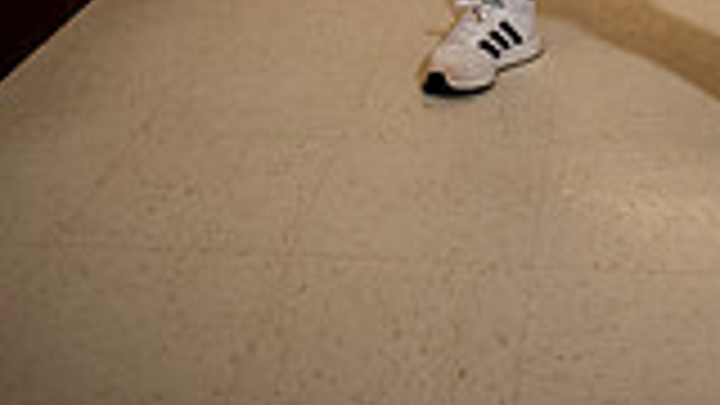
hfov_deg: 29.2
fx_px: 1355
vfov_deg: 12.9
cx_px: 551
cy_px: -572
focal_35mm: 71
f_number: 1.4
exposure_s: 1/125
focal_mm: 24
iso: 40
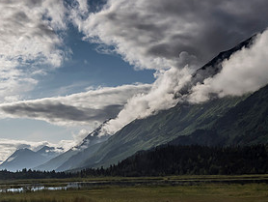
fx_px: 387
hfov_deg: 37.8
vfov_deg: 28.0
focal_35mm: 50
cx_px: 91
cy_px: 184
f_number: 13
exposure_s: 1/500
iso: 200
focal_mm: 12
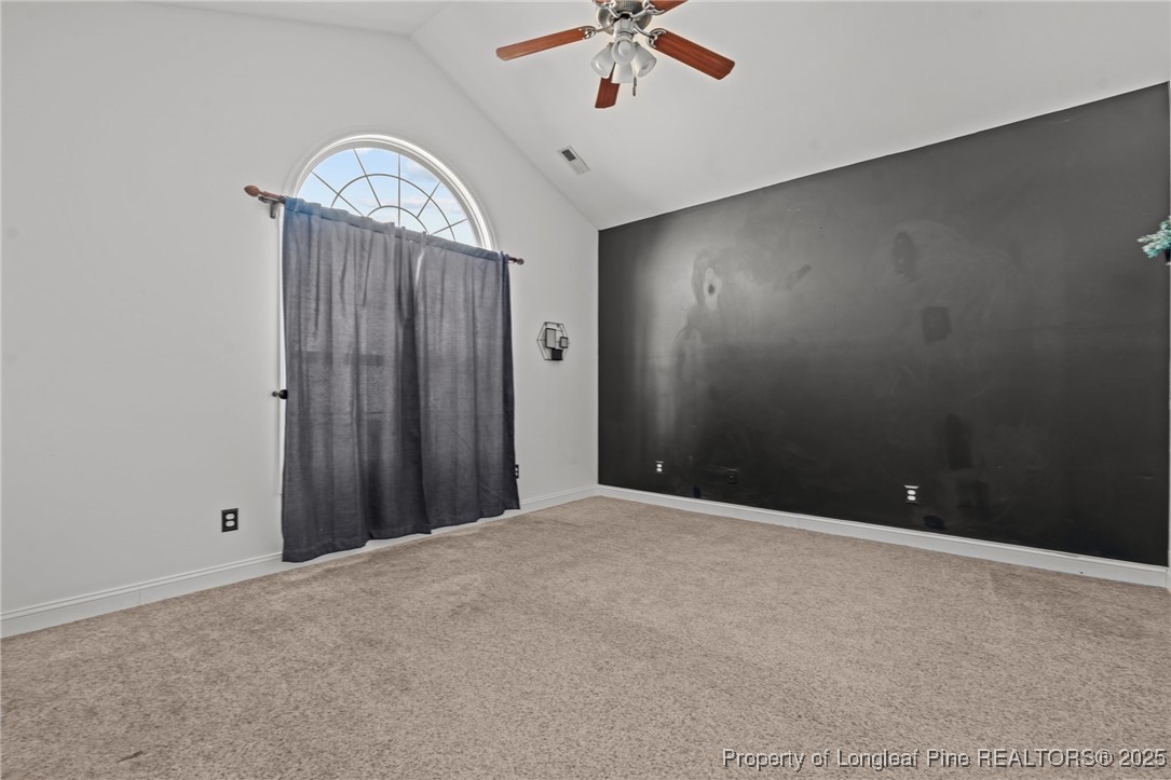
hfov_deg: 96.7
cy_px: 390
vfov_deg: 73.7
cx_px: 586
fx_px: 520
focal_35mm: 16
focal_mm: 16
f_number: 8
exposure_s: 2.5
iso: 320
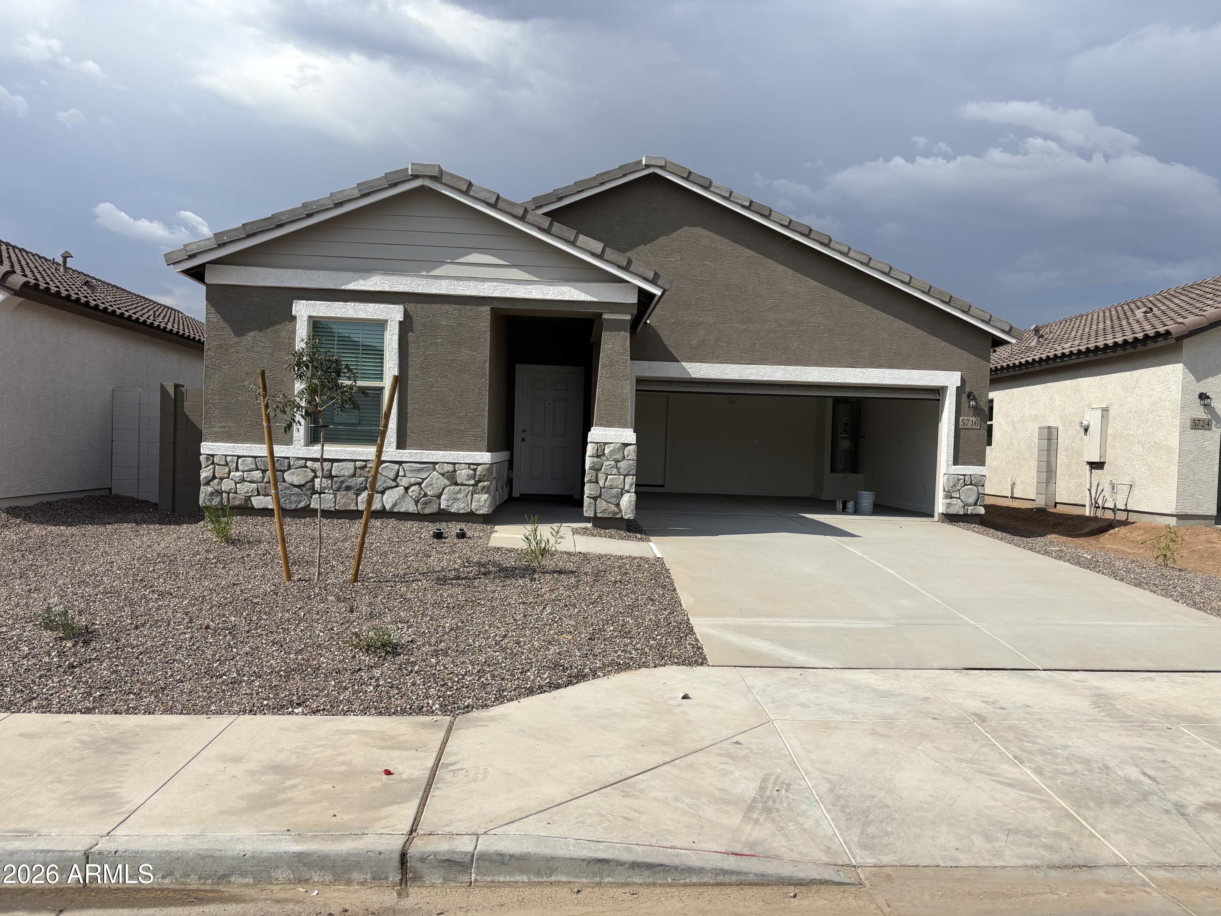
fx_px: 917
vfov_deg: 53.1
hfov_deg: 67.3
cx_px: 610
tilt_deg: -1.1
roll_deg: -2.4
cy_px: 458
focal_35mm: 26
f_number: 1.6
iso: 50
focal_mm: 5.96
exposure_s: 1/5952
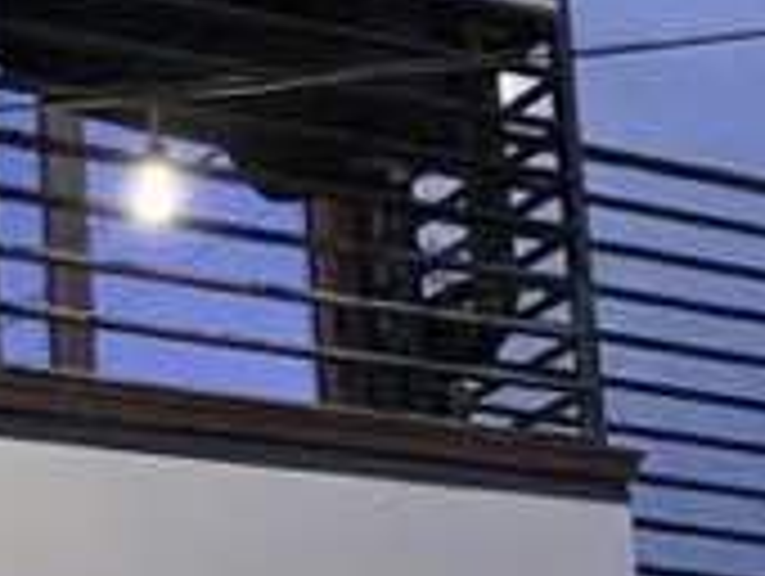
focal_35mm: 135
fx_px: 2988
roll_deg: +1.8
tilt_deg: +11.6
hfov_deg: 14.1
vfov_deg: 10.6
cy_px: 857
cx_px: -194
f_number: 1.8
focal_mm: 3.99
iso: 250
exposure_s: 1/60
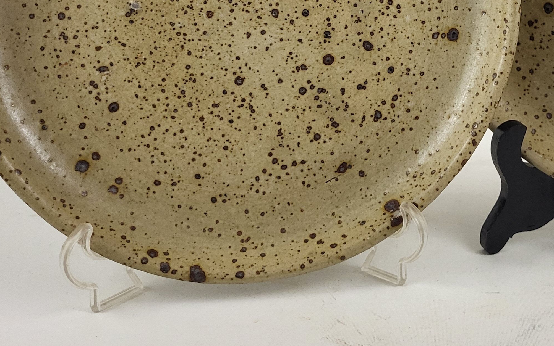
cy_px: -20
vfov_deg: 22.4
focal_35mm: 55
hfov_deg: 35.6
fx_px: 830
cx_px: 452
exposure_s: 1/100
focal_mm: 5.4
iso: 250
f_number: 1.8
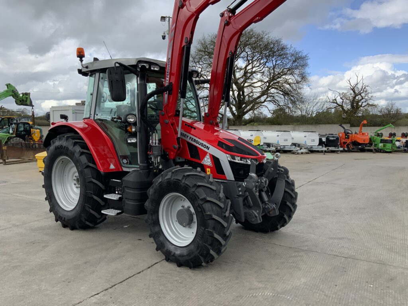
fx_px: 342
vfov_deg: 48.2
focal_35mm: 29
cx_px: 204
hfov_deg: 61.7
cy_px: 153
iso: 16
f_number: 1.8
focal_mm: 3
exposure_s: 1/829
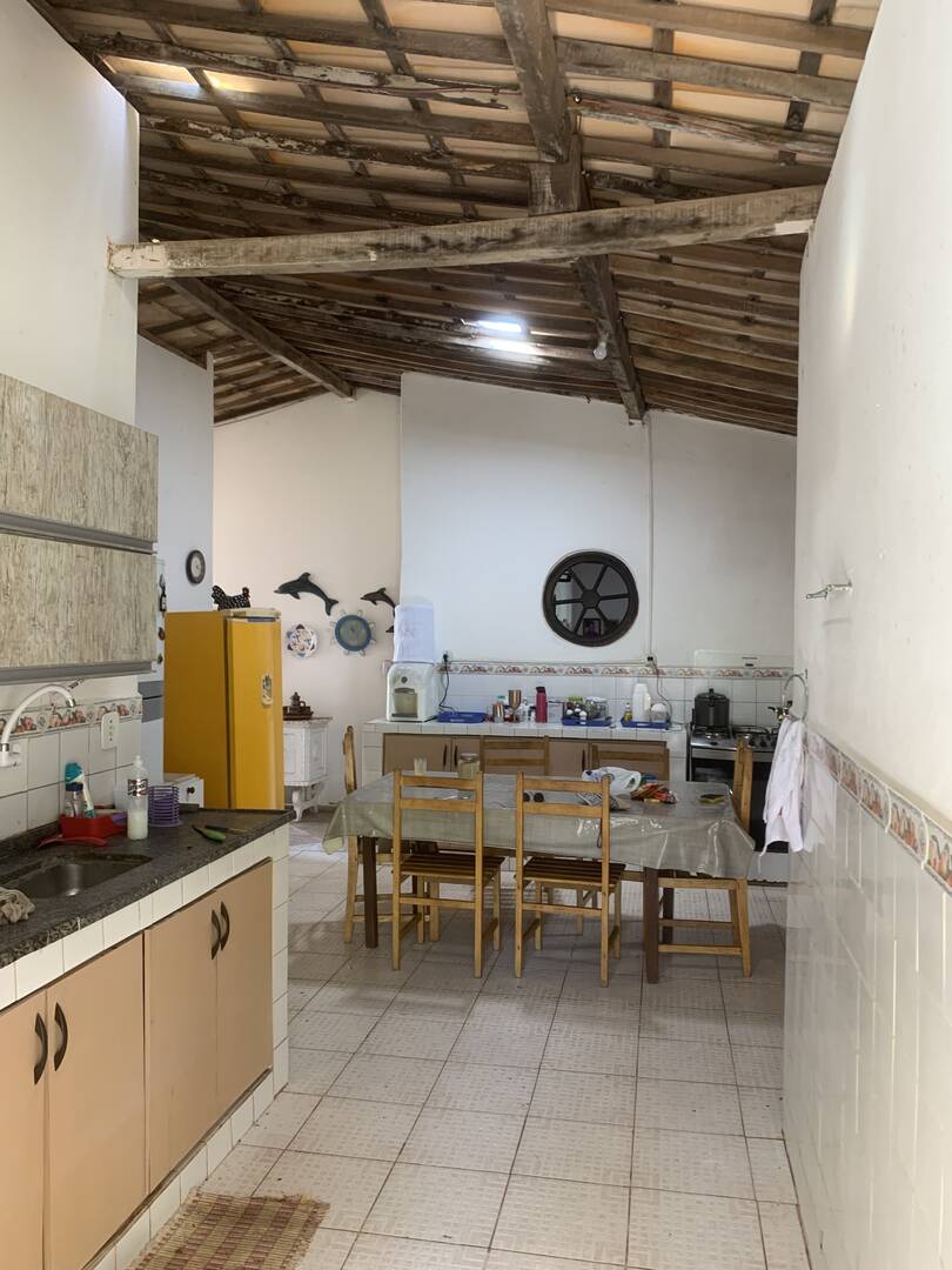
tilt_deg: +1.2
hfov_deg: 53.1
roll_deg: +0.0
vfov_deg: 67.3
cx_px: 476
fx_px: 953
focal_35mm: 26
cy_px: 635
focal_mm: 4.25
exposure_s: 1/60
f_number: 1.8
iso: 125
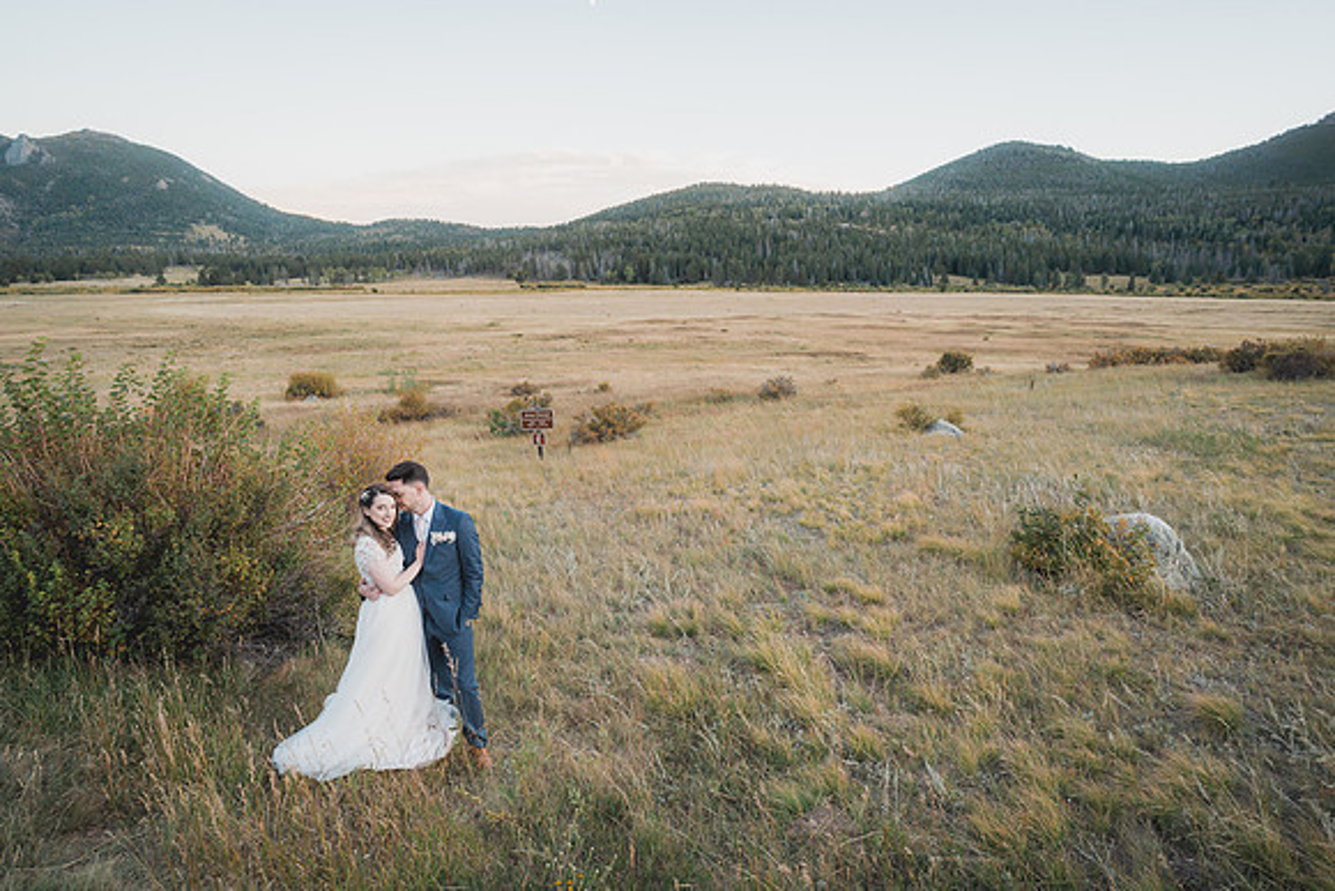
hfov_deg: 88.8
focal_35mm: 18
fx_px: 681
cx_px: 668
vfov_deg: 66.4
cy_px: 446
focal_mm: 18
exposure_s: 1/200
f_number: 2.8
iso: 400
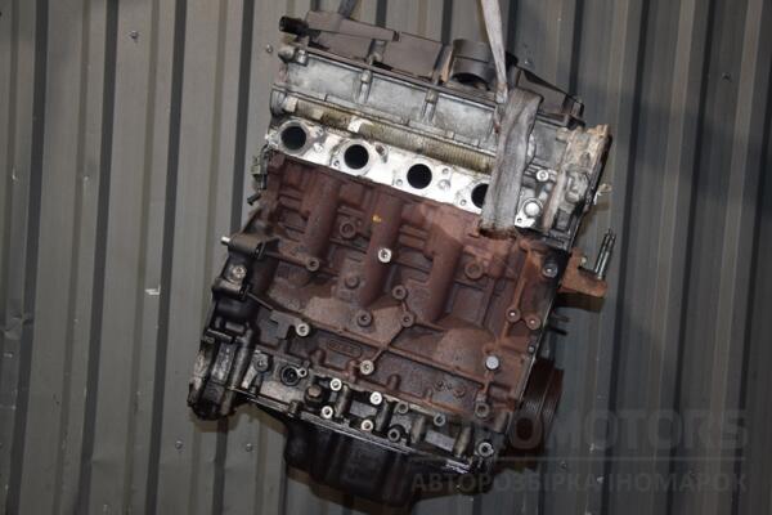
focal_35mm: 48
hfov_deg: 41.1
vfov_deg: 28.1
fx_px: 1029
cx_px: 386
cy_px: 258
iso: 800
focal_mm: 32
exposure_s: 1/60
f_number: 5
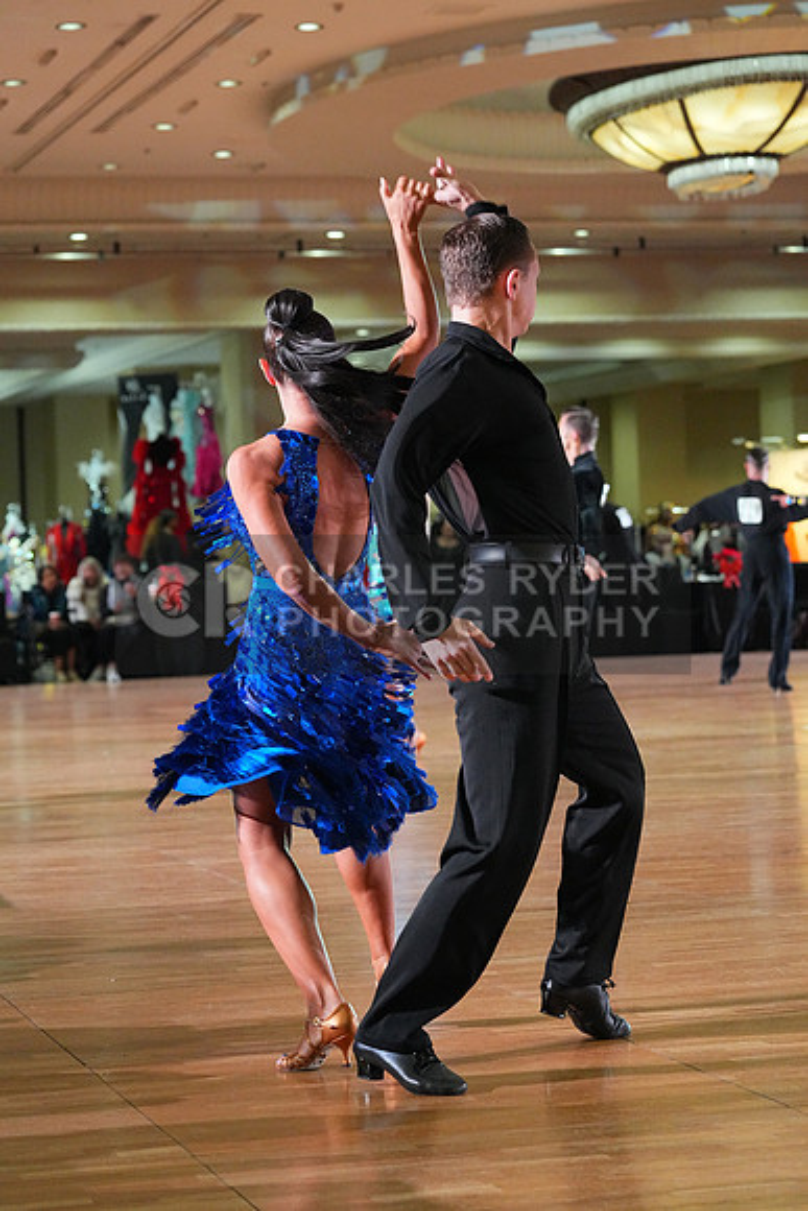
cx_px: 404
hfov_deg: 15.0
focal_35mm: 91
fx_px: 3062
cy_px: 606
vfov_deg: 22.4
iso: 8000
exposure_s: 1/400
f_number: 5
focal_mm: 91
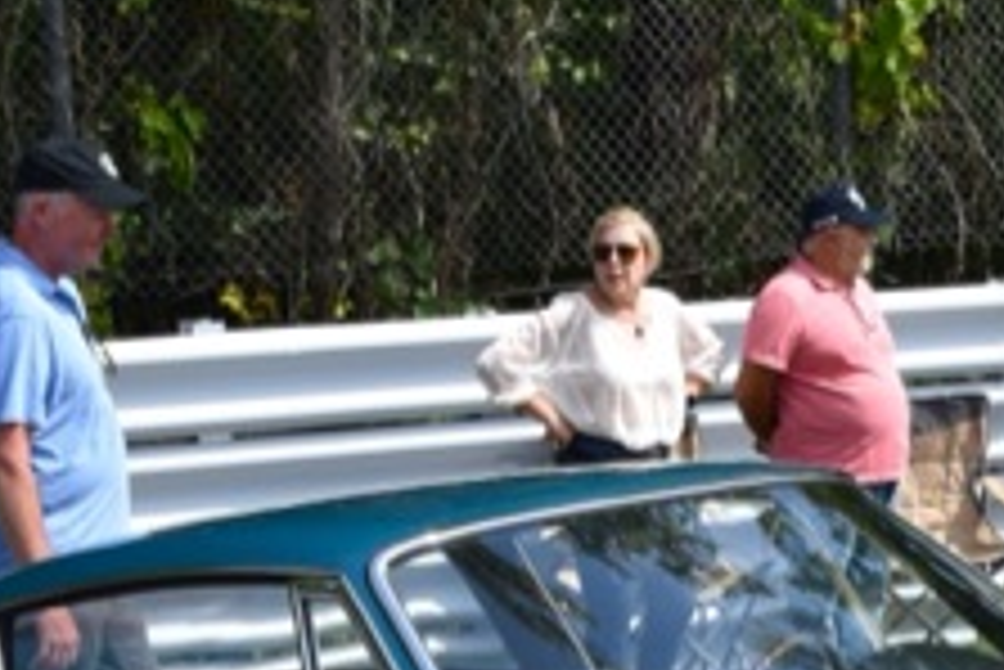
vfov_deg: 13.6
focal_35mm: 97
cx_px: 950
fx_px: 2707
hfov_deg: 20.5
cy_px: 888
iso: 200
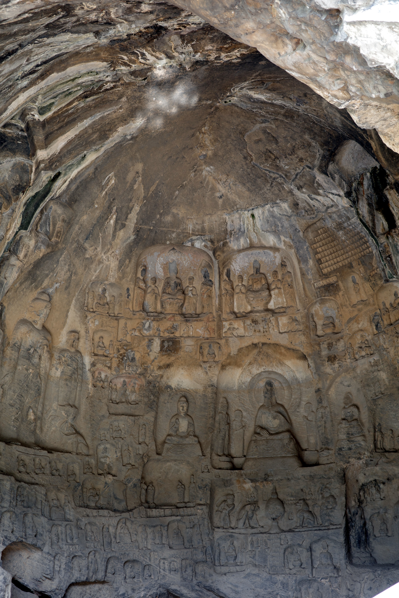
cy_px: 299
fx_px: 665
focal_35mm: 40
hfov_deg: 33.4
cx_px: 200
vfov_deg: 48.5
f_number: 2.8
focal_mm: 26
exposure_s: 1/50
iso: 100
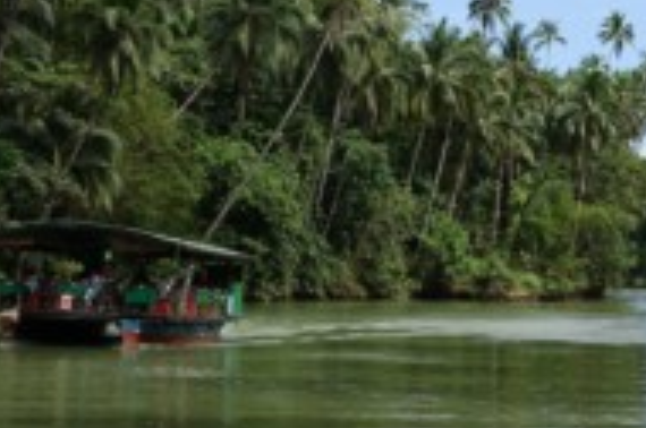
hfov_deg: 21.2
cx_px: 398
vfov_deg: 13.7
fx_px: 1720
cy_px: -114
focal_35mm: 96
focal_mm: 12.63
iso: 100
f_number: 4
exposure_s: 1/800
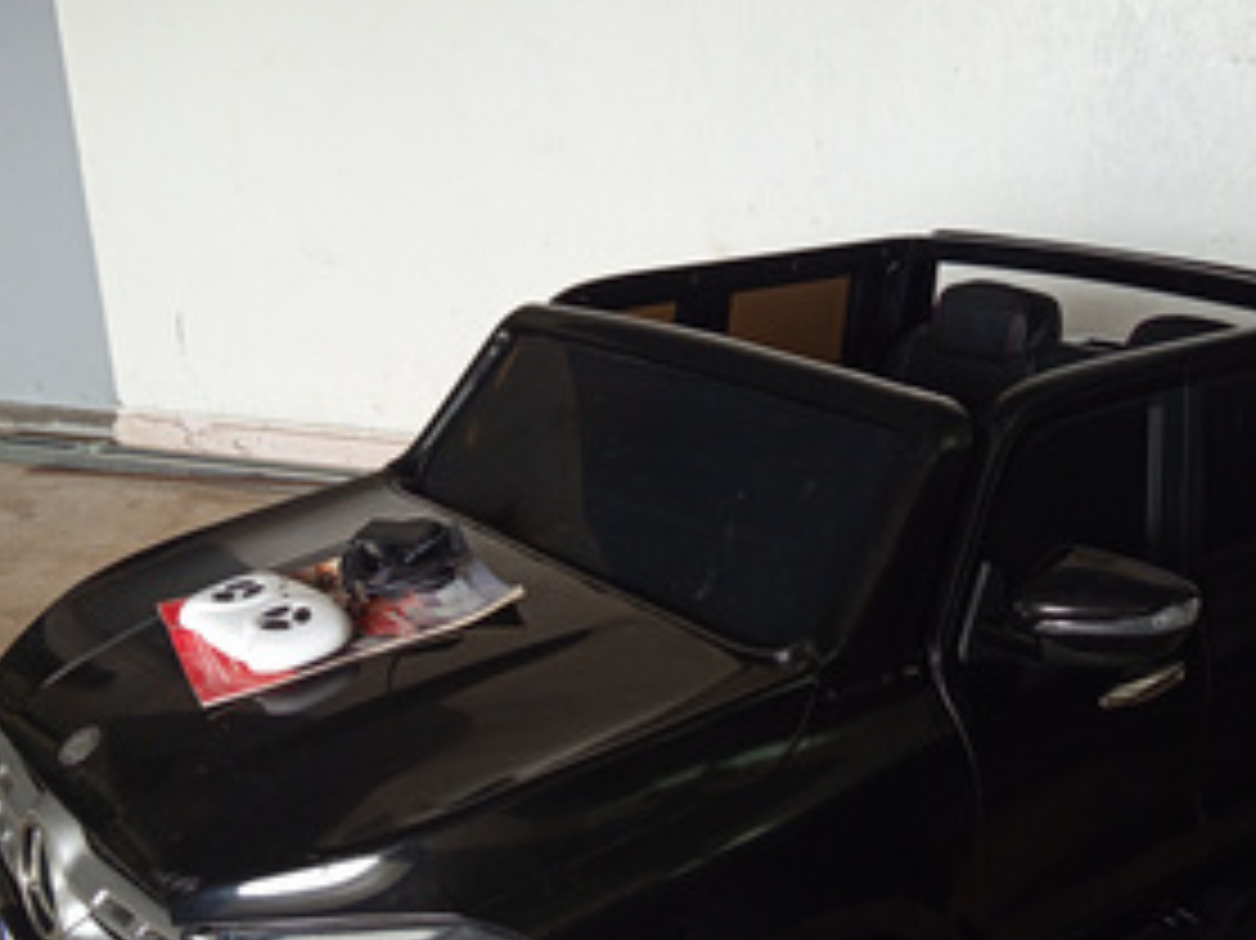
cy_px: 652
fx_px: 1560
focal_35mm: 43
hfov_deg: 43.8
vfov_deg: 33.2
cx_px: 718
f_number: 1.7
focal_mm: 5.24
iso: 465
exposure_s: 1/50
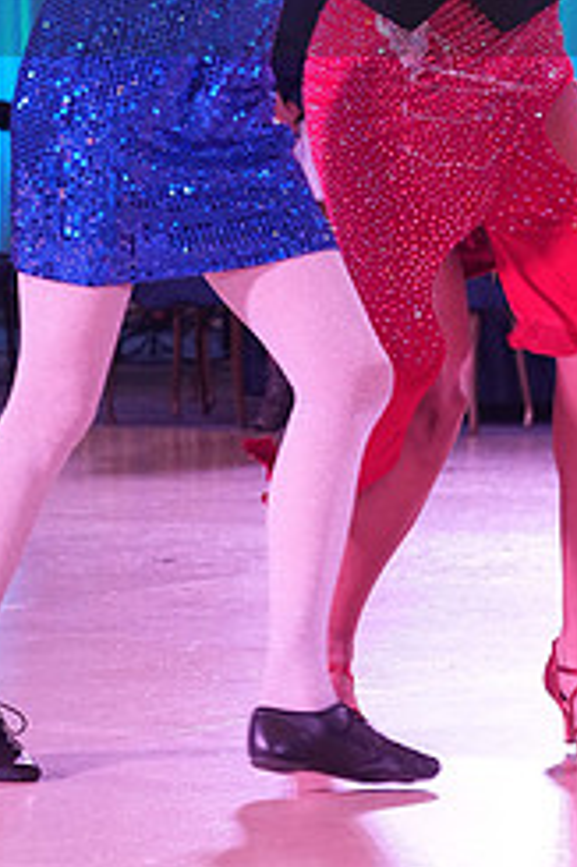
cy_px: -60
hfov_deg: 6.3
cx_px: 292
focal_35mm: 218
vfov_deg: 9.4
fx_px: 5248
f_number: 5.6
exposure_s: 1/200
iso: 2500
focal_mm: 92
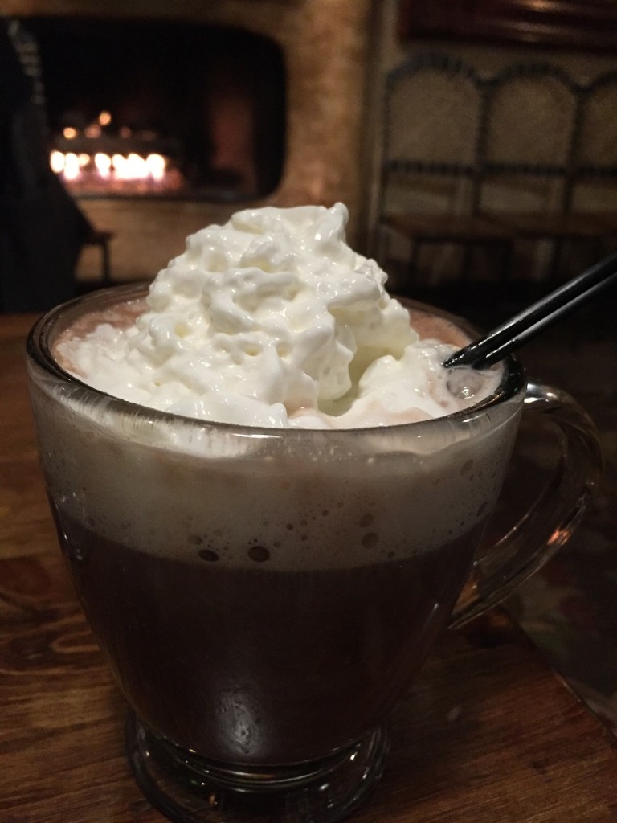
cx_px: 308
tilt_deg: -24.1
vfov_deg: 61.7
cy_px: 412
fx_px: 689
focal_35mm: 29
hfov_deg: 48.2
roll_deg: -3.5
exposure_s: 1/30
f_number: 2.2
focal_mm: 4.15
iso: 250
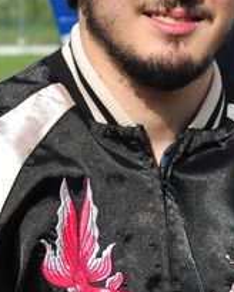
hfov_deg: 3.4
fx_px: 3800
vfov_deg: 4.4
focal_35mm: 439
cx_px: 686
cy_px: 168
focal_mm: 50
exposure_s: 1/1250
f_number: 7.1
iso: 200
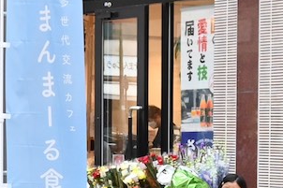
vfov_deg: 9.4
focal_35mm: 146
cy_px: 63
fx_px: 1144
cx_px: -194
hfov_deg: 13.0
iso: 500
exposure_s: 1/160
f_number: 3.8
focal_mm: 20.5
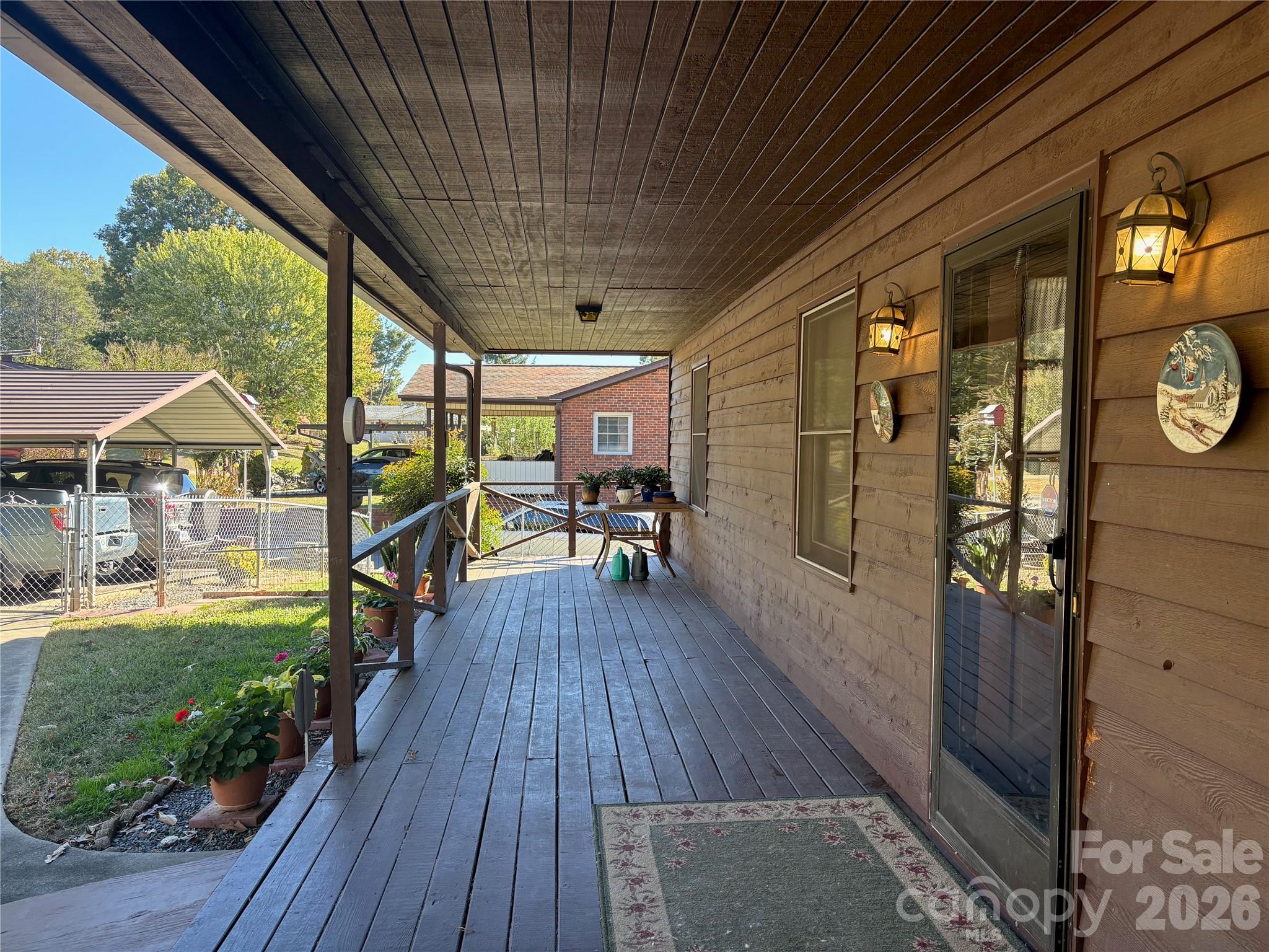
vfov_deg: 53.1
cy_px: 476
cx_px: 634
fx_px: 953
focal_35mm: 26
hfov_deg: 67.3
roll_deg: -0.1
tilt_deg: -2.6
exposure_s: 1/273
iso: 64
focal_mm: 5.96
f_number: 1.6
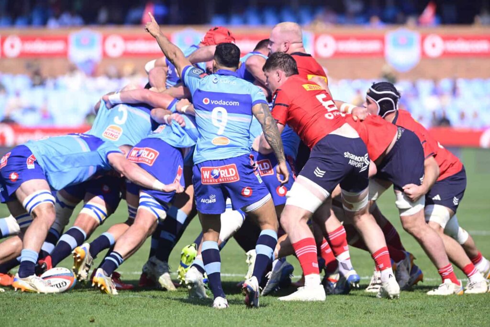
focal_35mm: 400
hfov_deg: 5.2
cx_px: 245
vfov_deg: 3.4
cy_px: 164
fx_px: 5445
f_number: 6.3
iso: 800
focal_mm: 400
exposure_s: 1/2500
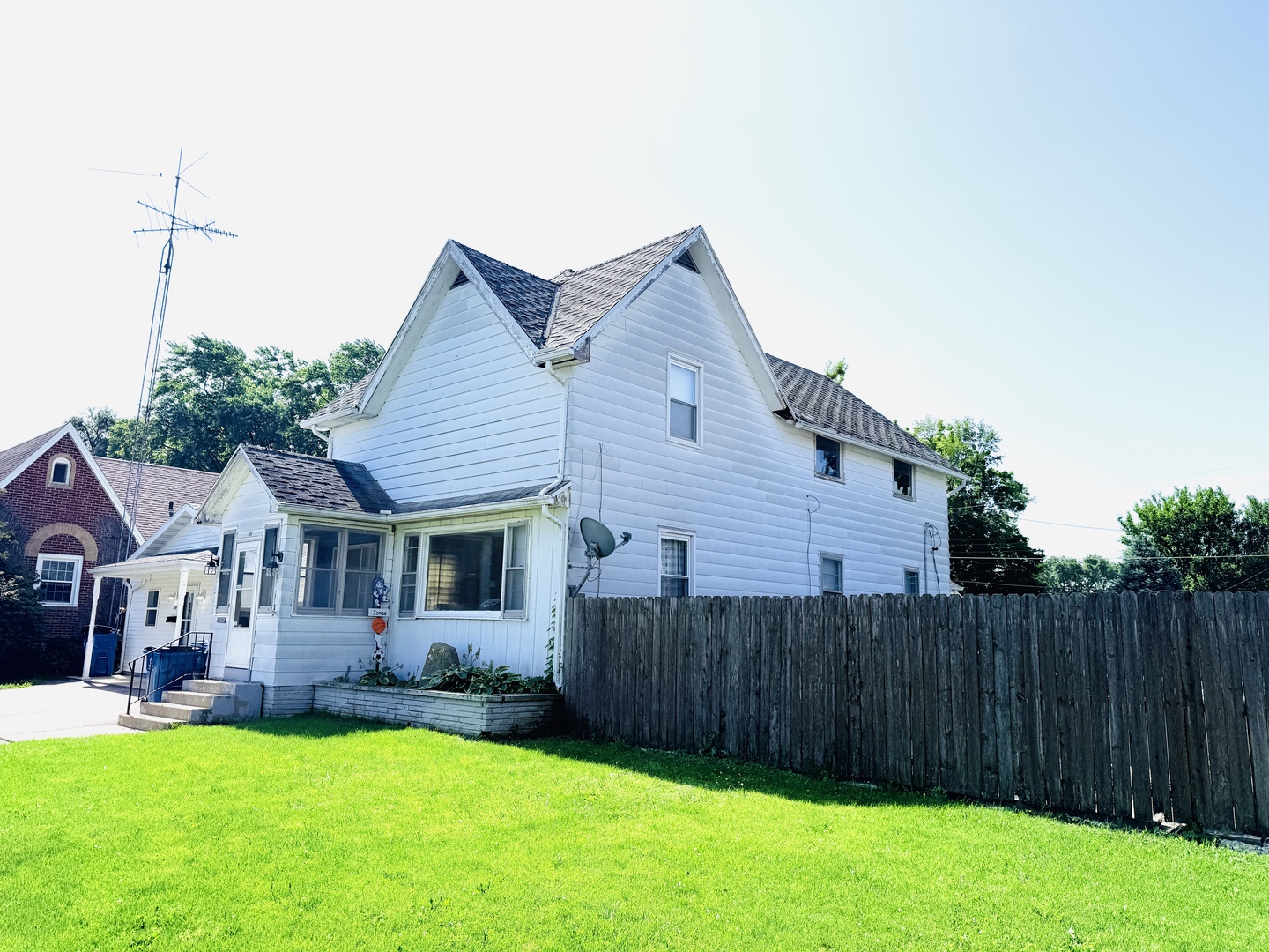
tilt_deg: +7.6
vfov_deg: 56.8
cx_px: 634
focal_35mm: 24
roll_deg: -1.9
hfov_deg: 71.6
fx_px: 880
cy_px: 476
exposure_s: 1/6711
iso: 80
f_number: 1.78
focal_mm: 6.76
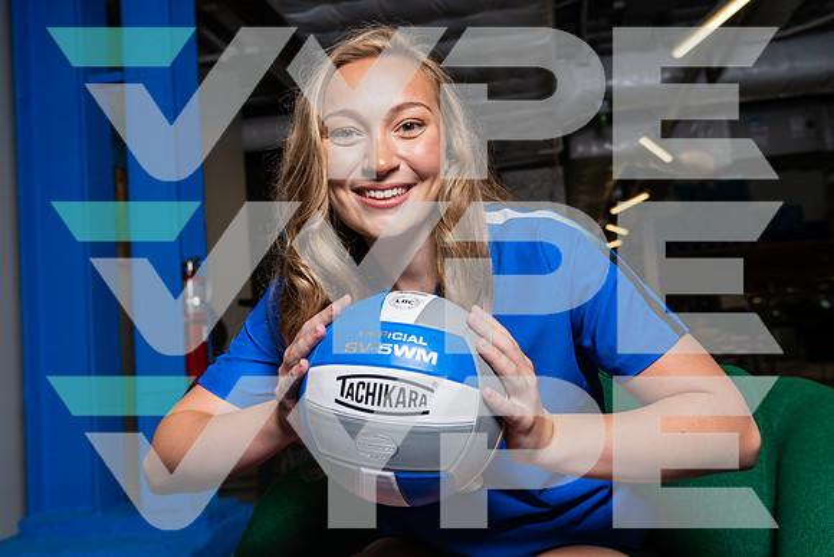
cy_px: 278
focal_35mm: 34
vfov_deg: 38.9
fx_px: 788
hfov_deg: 55.8
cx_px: 417
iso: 100
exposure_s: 1/125
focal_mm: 34
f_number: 5.6
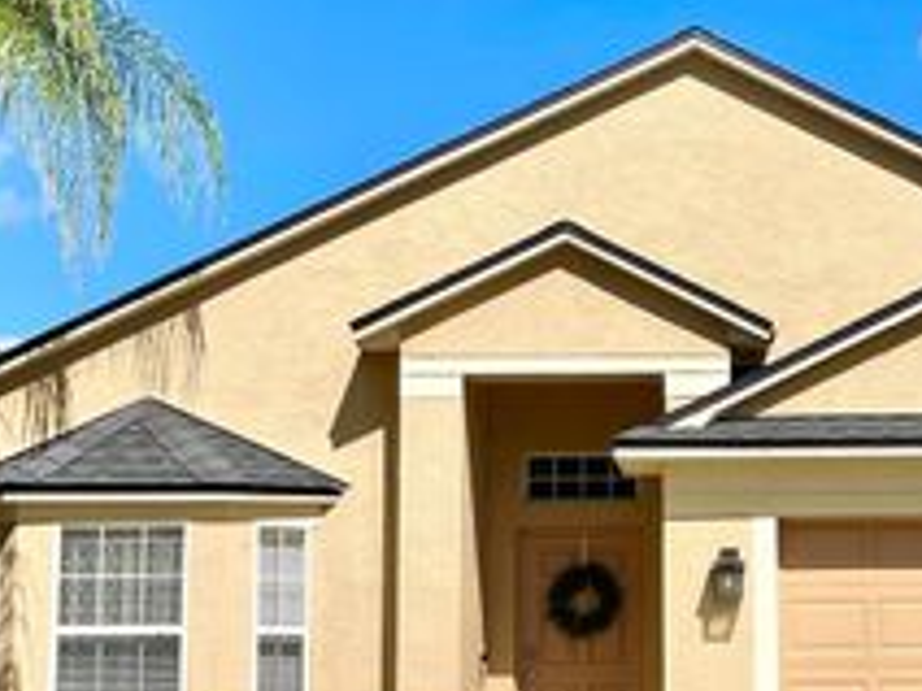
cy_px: 498
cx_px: 718
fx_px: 1571
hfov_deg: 32.0
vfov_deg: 24.6
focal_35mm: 59
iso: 32
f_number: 1.6
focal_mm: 5.1
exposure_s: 1/5376
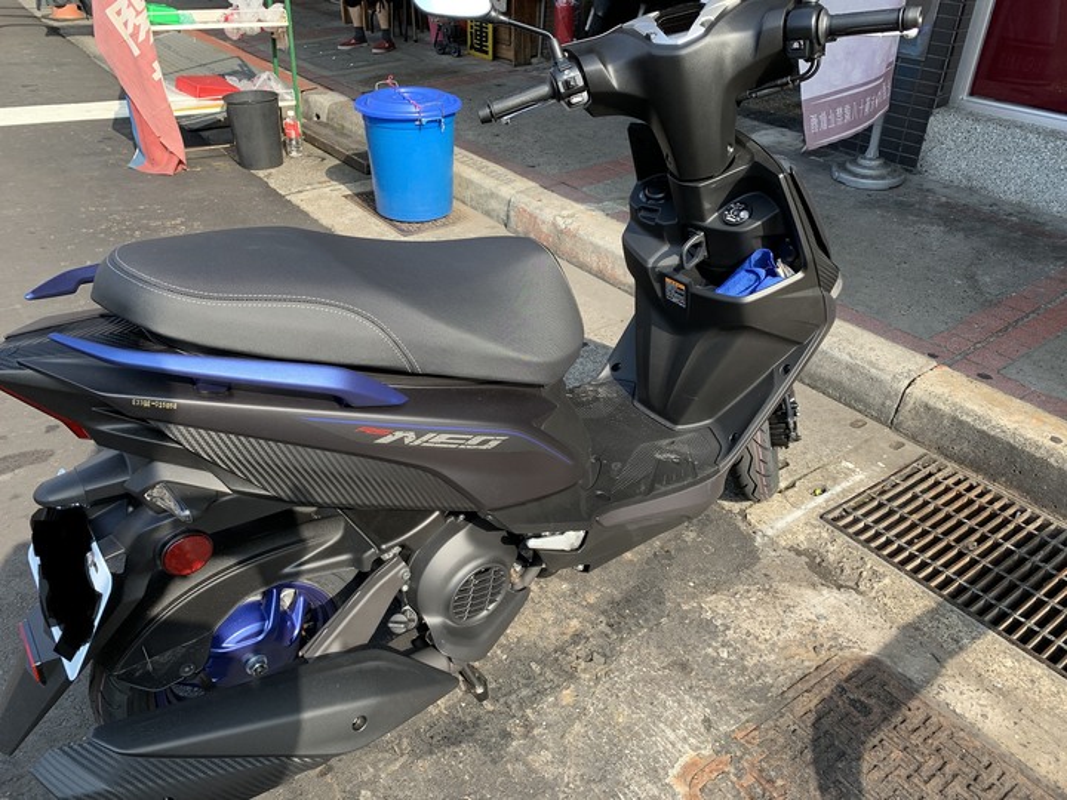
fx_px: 801
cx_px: 534
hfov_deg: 67.3
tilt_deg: -32.5
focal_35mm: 26
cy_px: 400
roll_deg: +0.1
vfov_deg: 53.1
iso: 25
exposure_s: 1/382
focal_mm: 4.25
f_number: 1.8
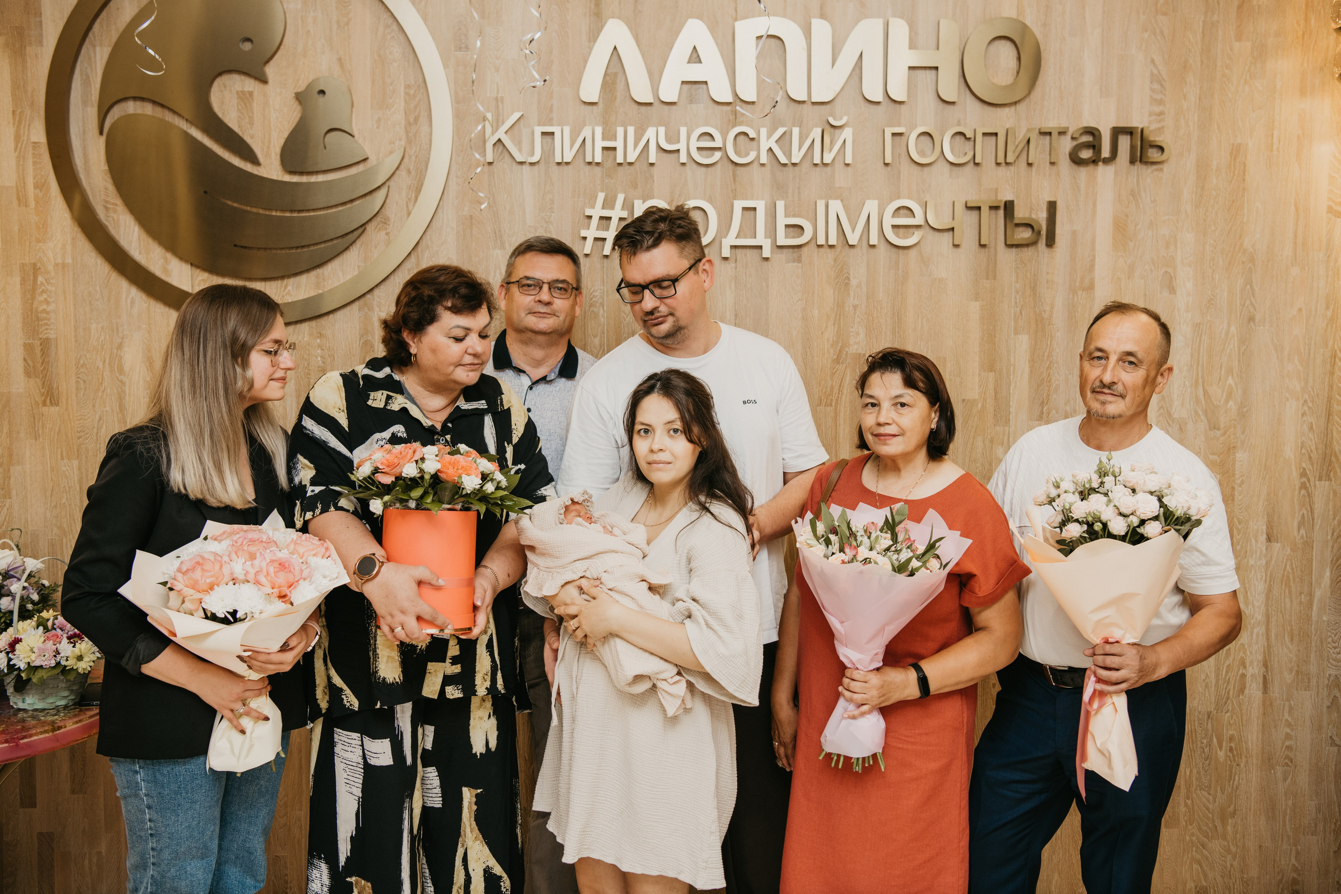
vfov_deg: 35.1
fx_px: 1415
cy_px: 447
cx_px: 670
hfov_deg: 50.7
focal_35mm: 38
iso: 200
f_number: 4
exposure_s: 1/160
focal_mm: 38
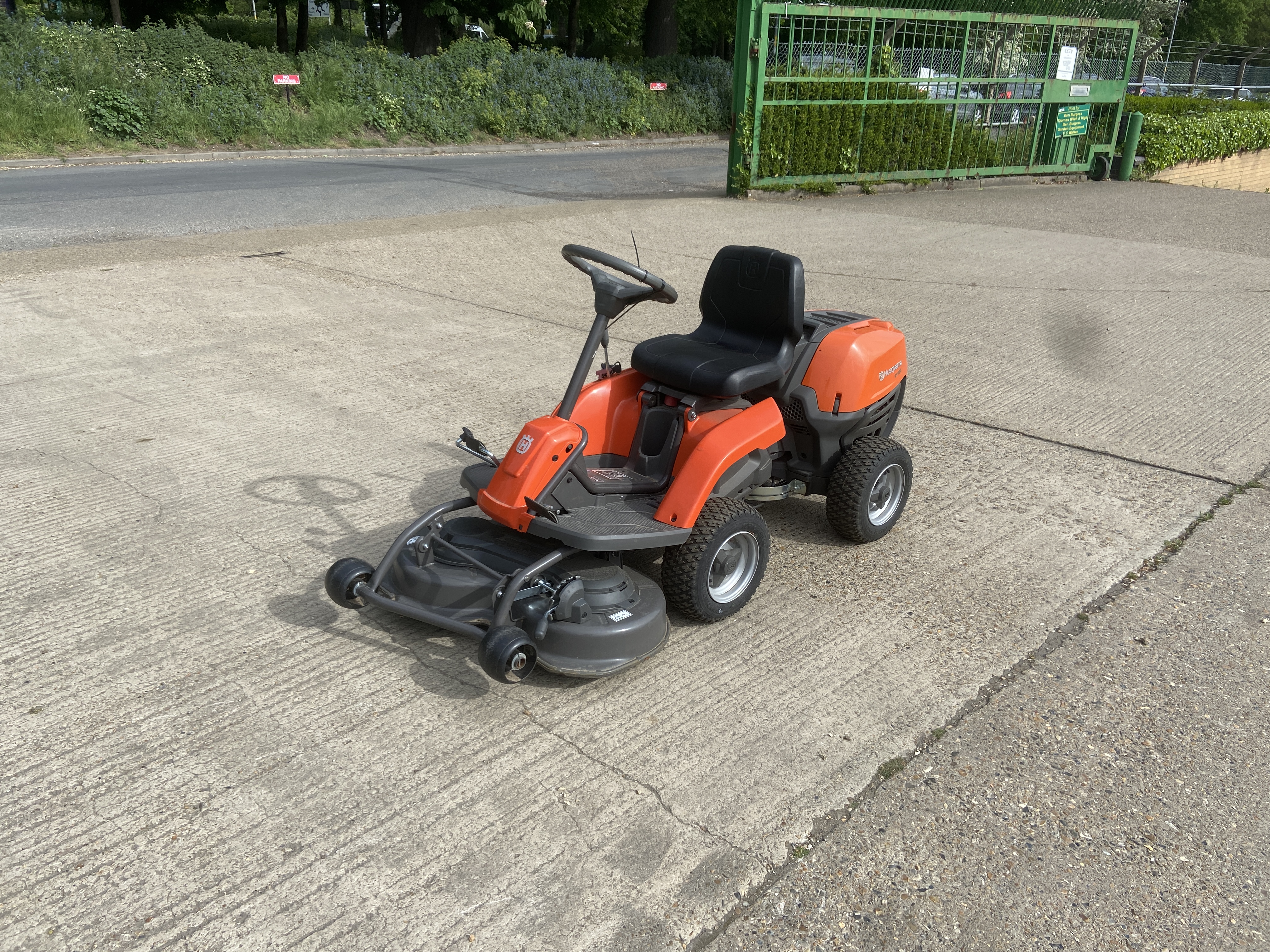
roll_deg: -3.1
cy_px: 476
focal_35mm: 26
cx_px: 635
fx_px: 954
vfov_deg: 53.1
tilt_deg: -23.8
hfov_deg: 67.3
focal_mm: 4.25
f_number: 1.8
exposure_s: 1/1996
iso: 32
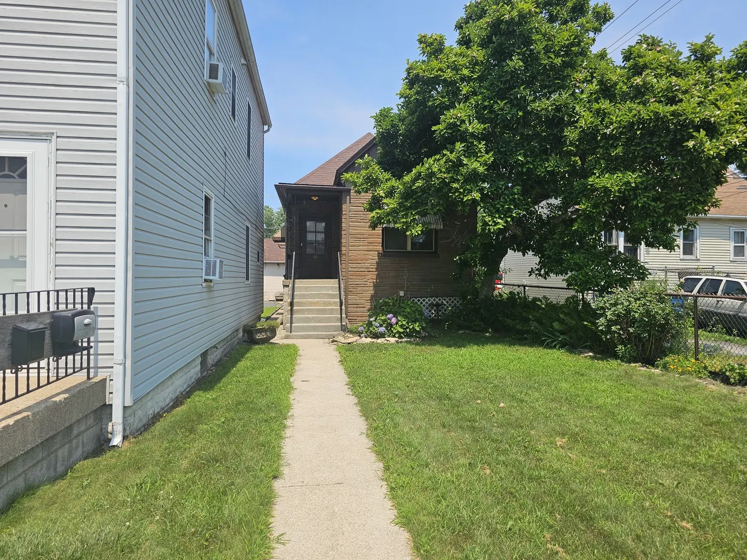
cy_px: 280
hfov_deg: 73.9
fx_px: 496
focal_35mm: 23
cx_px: 374
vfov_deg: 58.9
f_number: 1.7
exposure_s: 1/864
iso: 10
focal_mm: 6.3
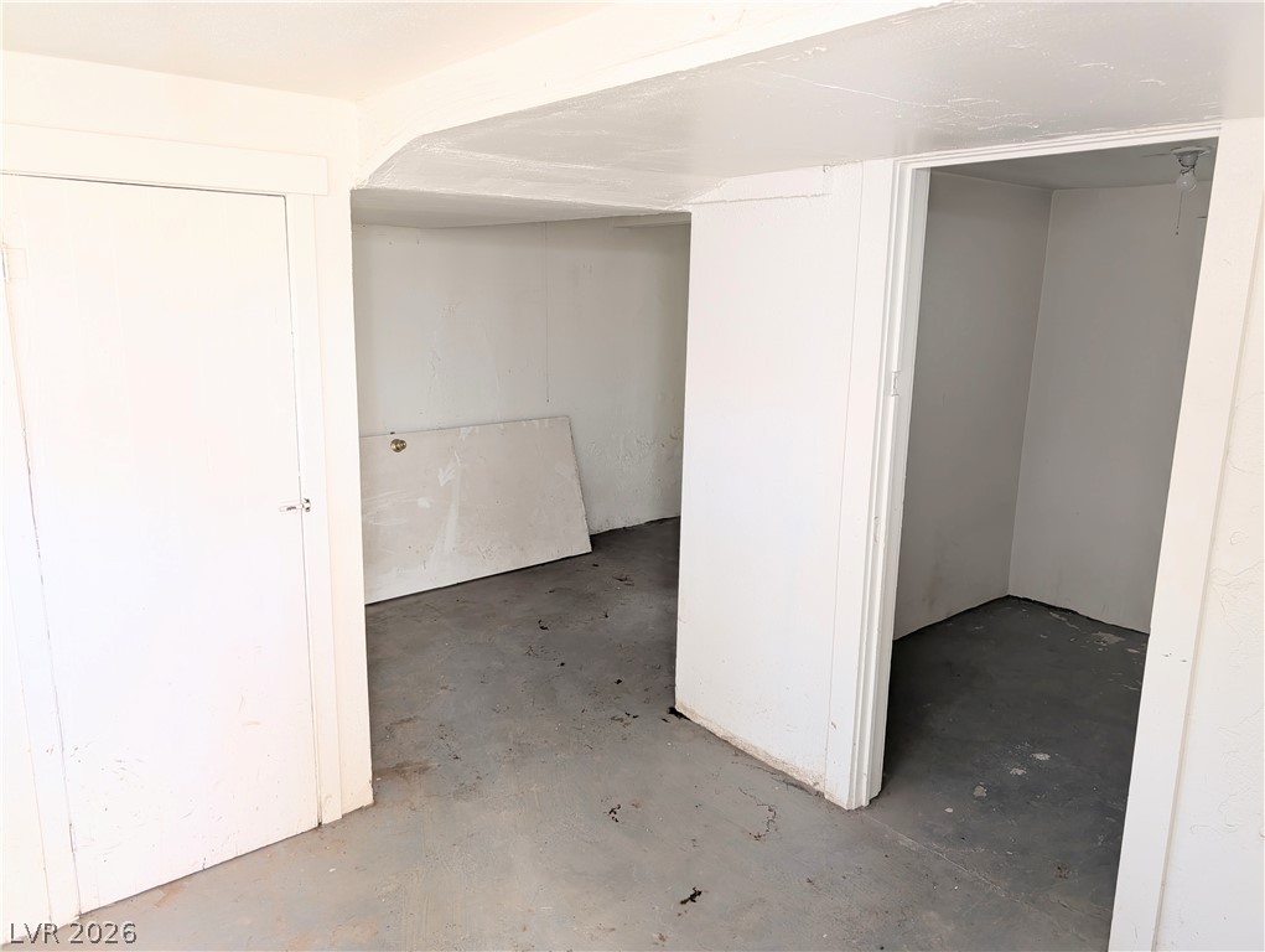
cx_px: 632
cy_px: 476
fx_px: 878
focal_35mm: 24
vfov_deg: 56.9
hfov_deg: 71.5
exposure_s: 1/21.6
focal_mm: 6.9
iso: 123
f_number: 1.68
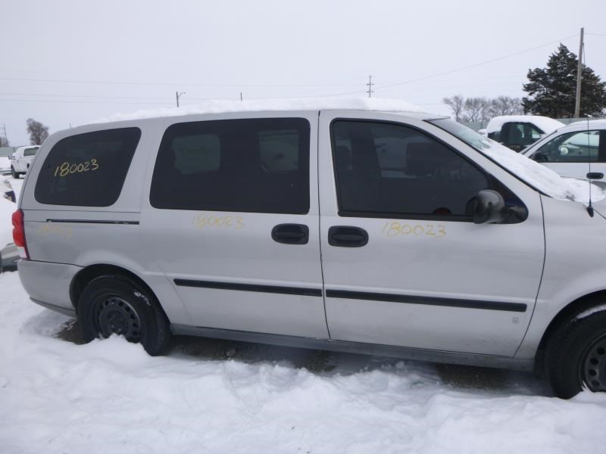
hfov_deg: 69.4
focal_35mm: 25
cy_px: 227
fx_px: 438
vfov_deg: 54.9
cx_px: 303
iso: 100
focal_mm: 4.5
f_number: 3.9
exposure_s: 1/800
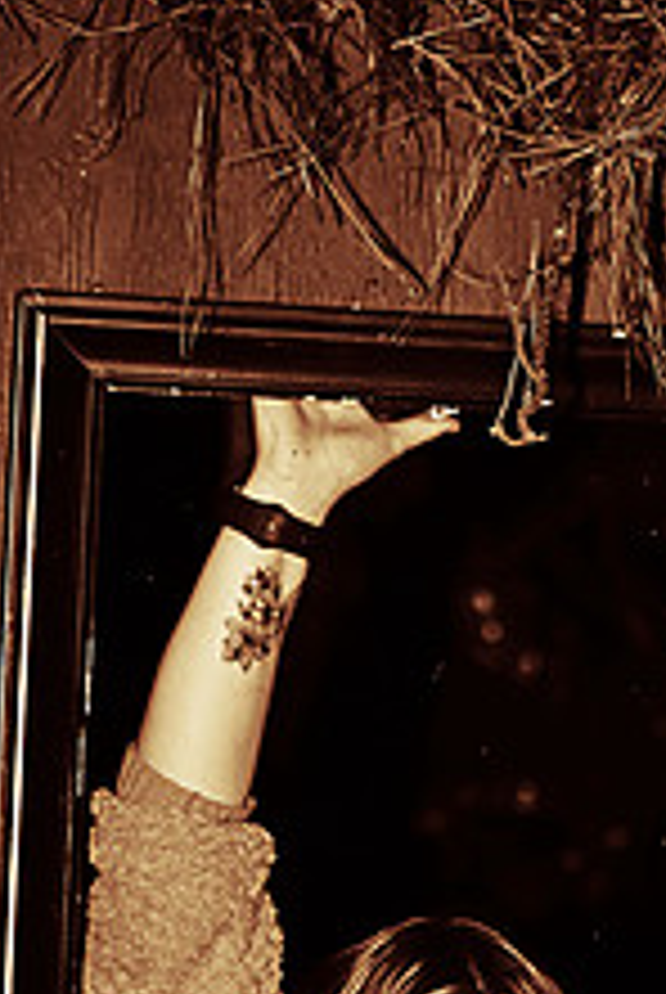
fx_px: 6749
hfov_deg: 5.6
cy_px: 814
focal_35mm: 244
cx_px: 544
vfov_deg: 8.4
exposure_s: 1/60
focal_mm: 120
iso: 400
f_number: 5.6
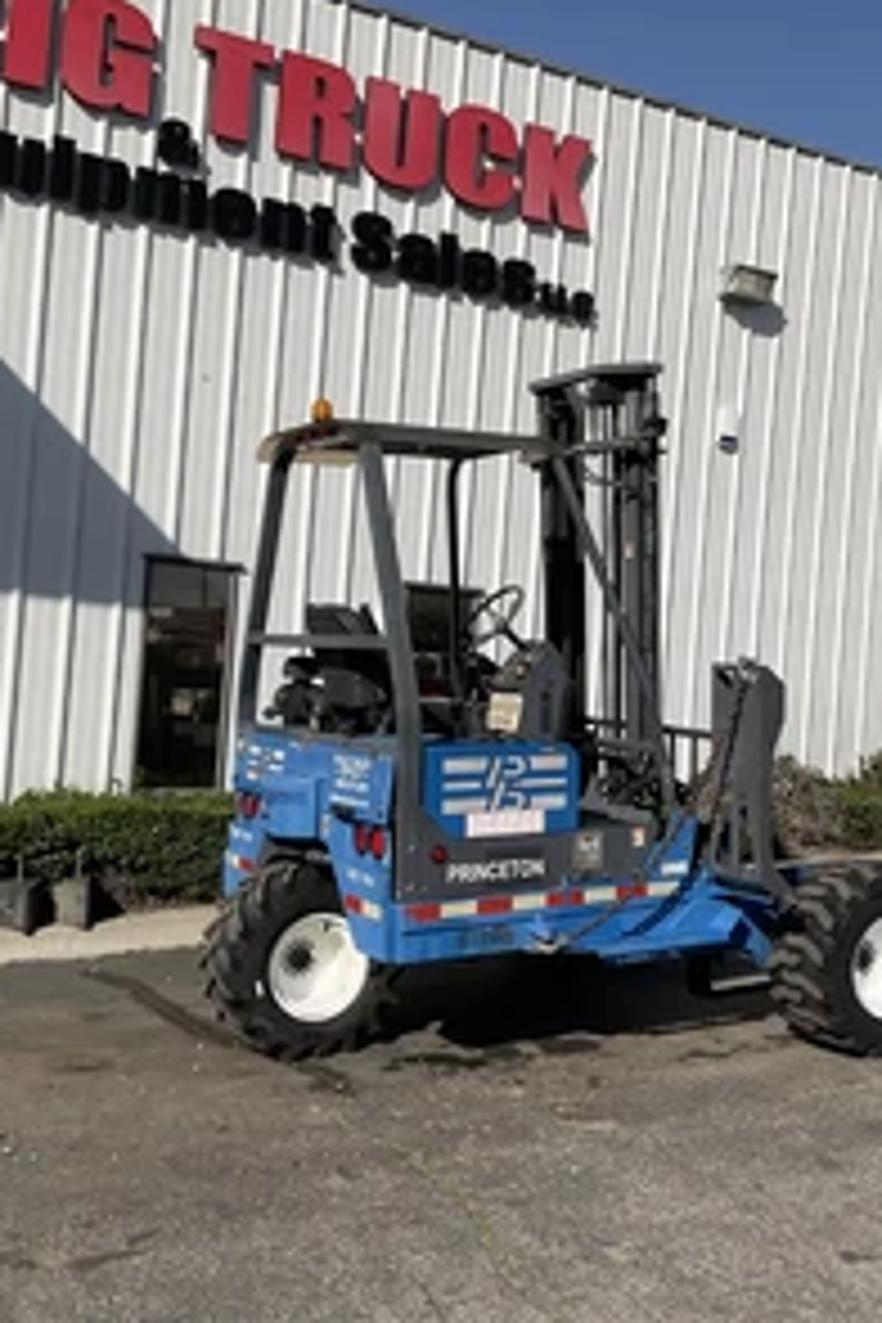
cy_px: 652
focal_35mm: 41
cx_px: 518
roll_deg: -4.7
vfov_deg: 47.4
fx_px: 1507
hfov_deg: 32.6
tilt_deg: +1.1
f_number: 1.8
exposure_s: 1/3788
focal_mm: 3
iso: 16
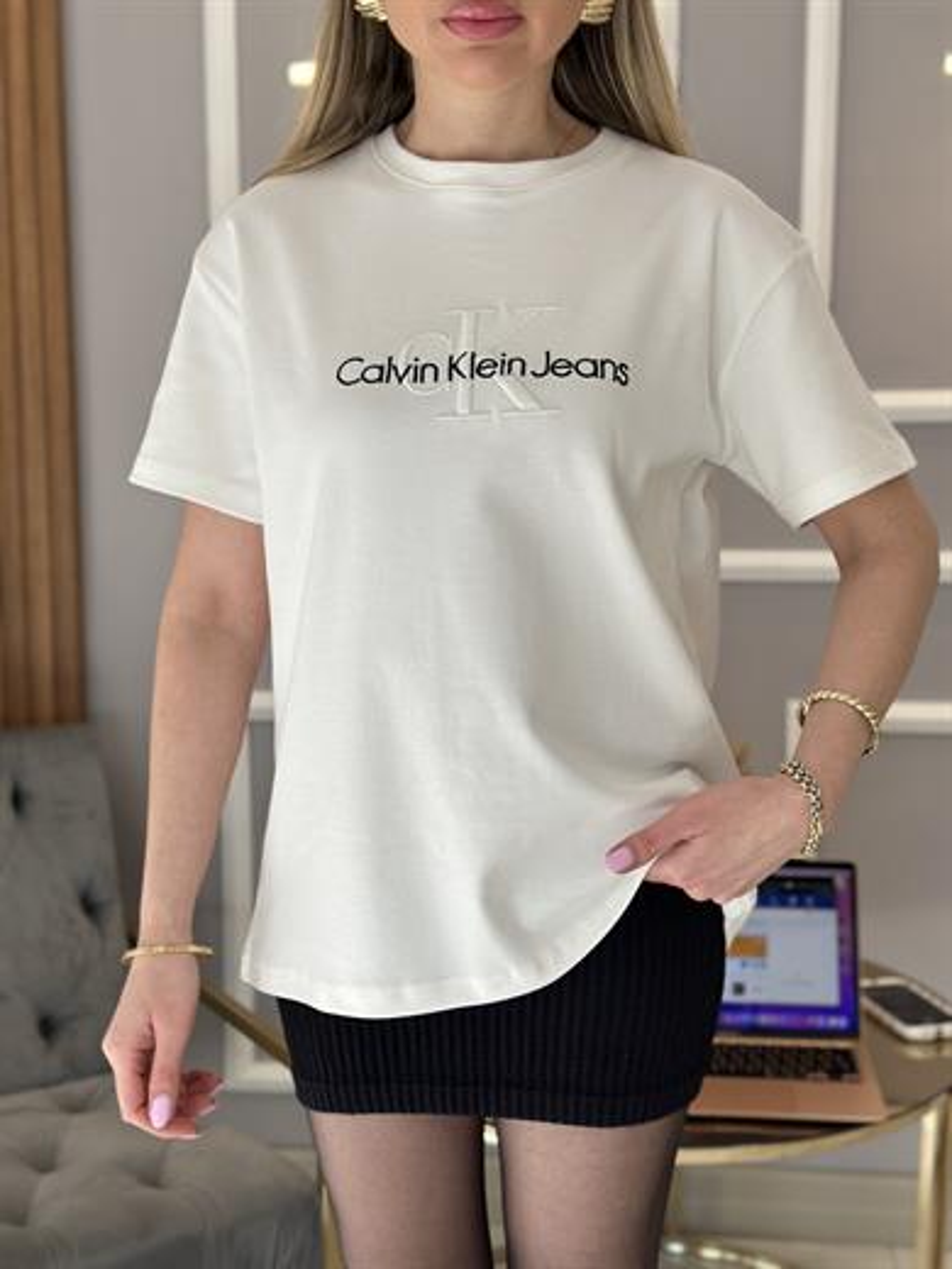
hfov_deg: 30.3
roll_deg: -1.3
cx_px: 476
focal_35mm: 48
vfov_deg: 39.7
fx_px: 1760
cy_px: 634
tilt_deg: -7.1
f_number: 1.78
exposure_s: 1/390
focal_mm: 6.86
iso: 80
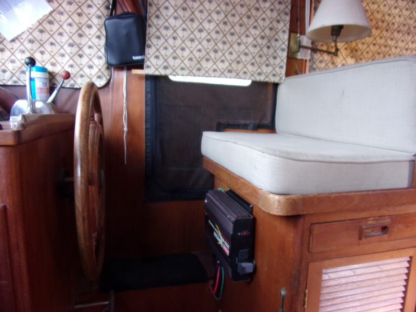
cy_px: 156
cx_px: 208
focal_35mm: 24
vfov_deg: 56.8
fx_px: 288
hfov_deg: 71.6
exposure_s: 1/34
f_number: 3.3
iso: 174
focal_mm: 4.3
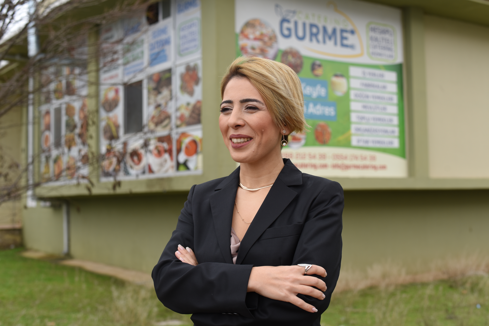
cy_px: 163
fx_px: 679
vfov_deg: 27.0
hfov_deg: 39.6
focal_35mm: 50
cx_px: 244
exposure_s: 1/250
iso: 250
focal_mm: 50
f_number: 5
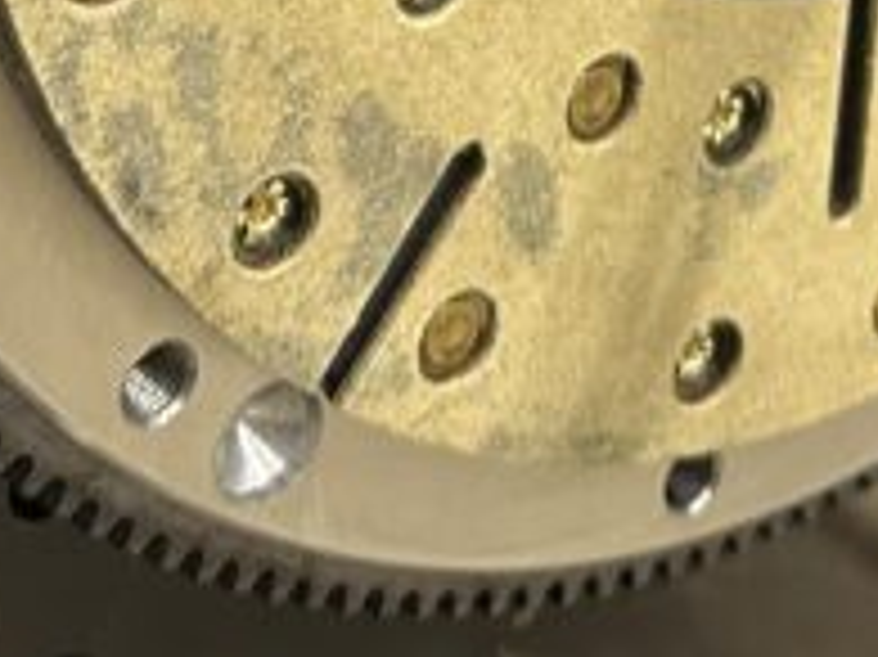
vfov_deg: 10.1
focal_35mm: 126
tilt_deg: -9.7
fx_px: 3194
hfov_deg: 15.5
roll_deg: -2.8
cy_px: -958
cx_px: 792
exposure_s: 1/60
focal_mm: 6.86
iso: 200
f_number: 1.78
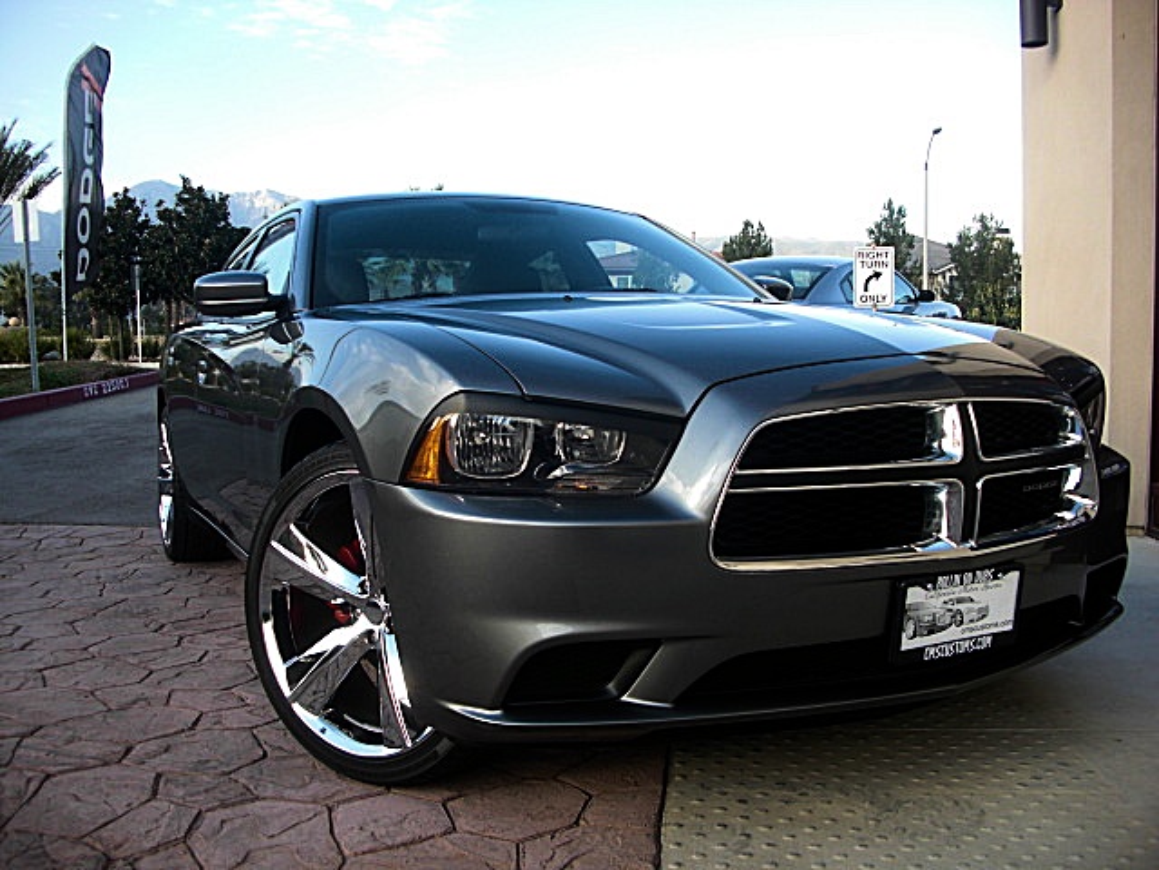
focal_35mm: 36
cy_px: 435
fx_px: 1205
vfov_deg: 39.7
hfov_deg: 51.4
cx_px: 580
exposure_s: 1/160
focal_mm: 6.3
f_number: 2.8
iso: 50
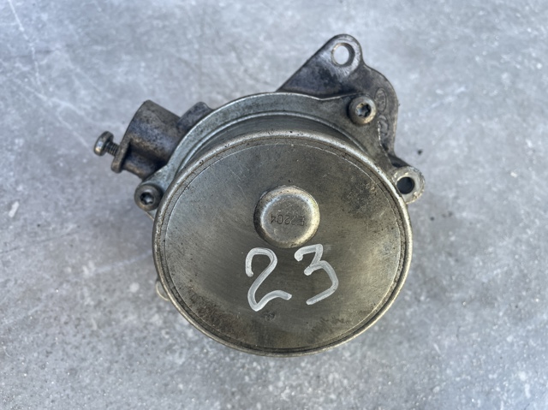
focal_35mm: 26
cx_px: 274
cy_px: 205
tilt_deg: -67.7
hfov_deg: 67.3
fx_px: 411
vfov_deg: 53.0
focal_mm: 4.2
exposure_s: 1/121
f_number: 1.6
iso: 40
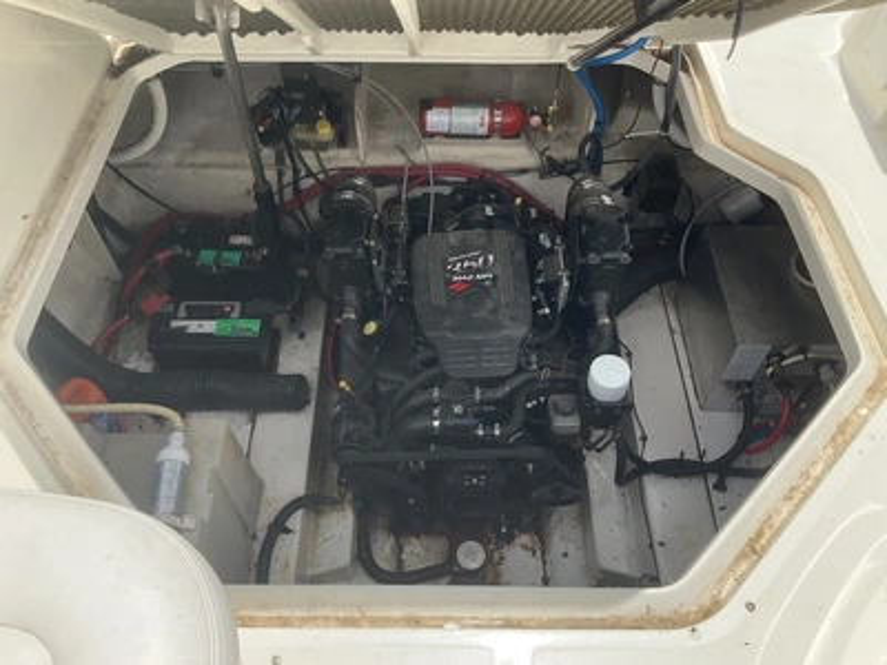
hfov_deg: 61.7
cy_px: 332
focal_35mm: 29
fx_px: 743
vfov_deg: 48.2
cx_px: 444
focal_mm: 3
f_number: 1.8
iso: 25
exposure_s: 1/1490
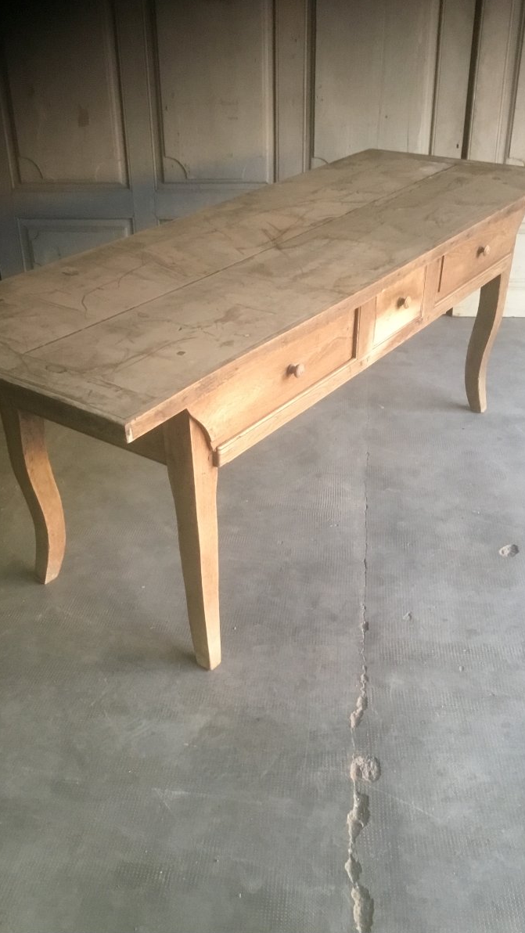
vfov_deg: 58.0
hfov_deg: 34.7
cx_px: 261
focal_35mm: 34
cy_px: 466
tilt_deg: -29.9
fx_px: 841
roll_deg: +0.2
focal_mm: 3.3
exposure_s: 1/20
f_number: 2.4
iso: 200
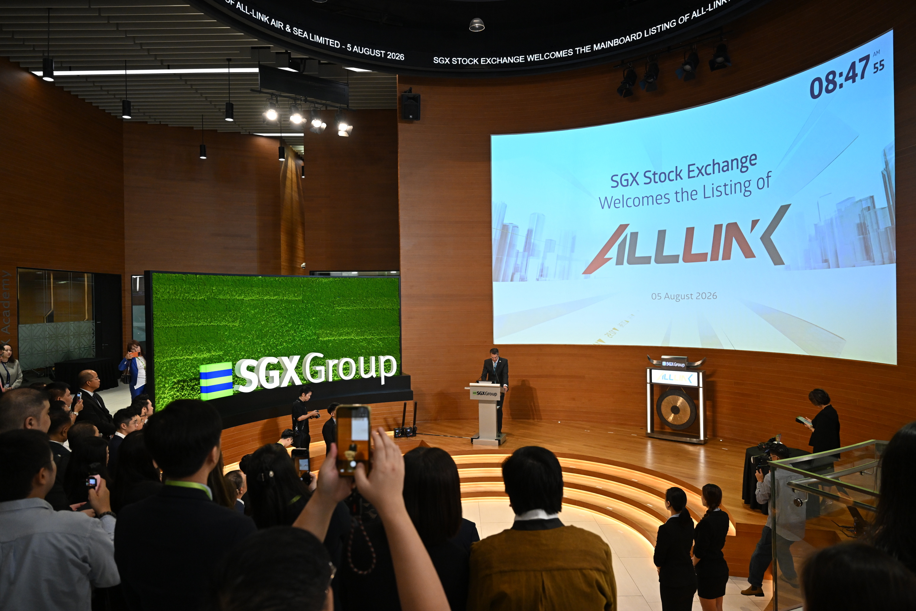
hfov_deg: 73.7
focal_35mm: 24
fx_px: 611
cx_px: 458
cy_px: 306
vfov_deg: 53.1
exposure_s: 1/250
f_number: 3.5
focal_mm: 24
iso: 2000
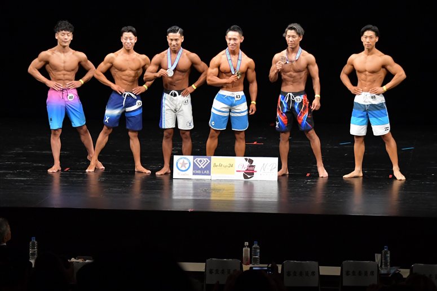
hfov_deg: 13.7
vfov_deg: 9.1
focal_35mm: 150
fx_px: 1820
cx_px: 218
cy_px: 146
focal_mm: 100
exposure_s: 1/400
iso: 3200
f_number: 5.6
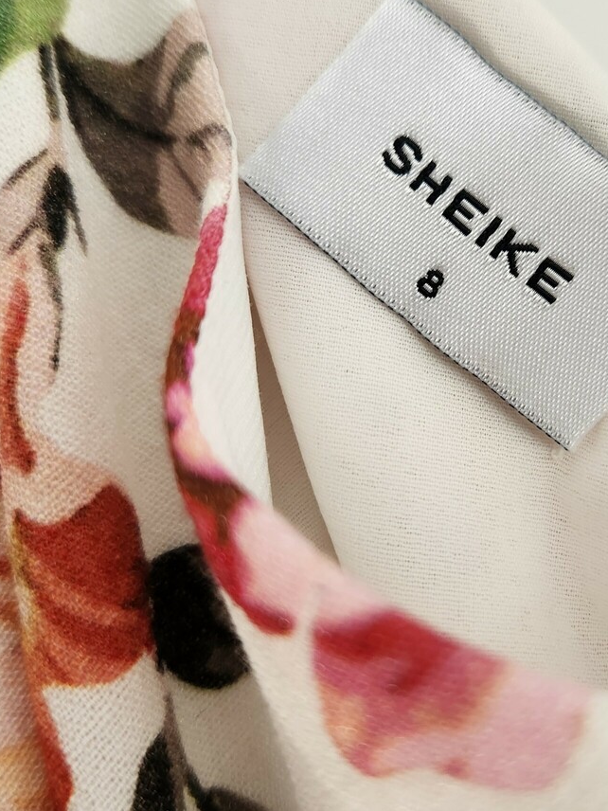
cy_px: 373
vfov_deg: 43.8
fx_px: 1007
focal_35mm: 43
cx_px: 427
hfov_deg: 33.2
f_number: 1.8
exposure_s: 1/180
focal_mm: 5.4
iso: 125
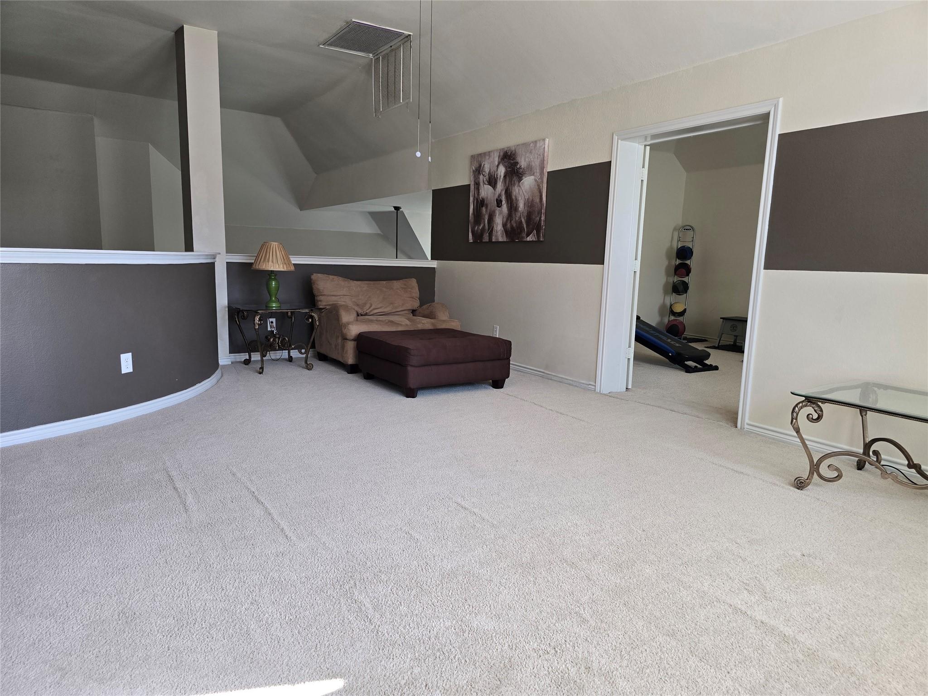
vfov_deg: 58.9
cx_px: 464
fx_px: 617
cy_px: 348
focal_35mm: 23
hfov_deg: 73.9
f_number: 1.7
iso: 100
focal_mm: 6.3
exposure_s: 1/120
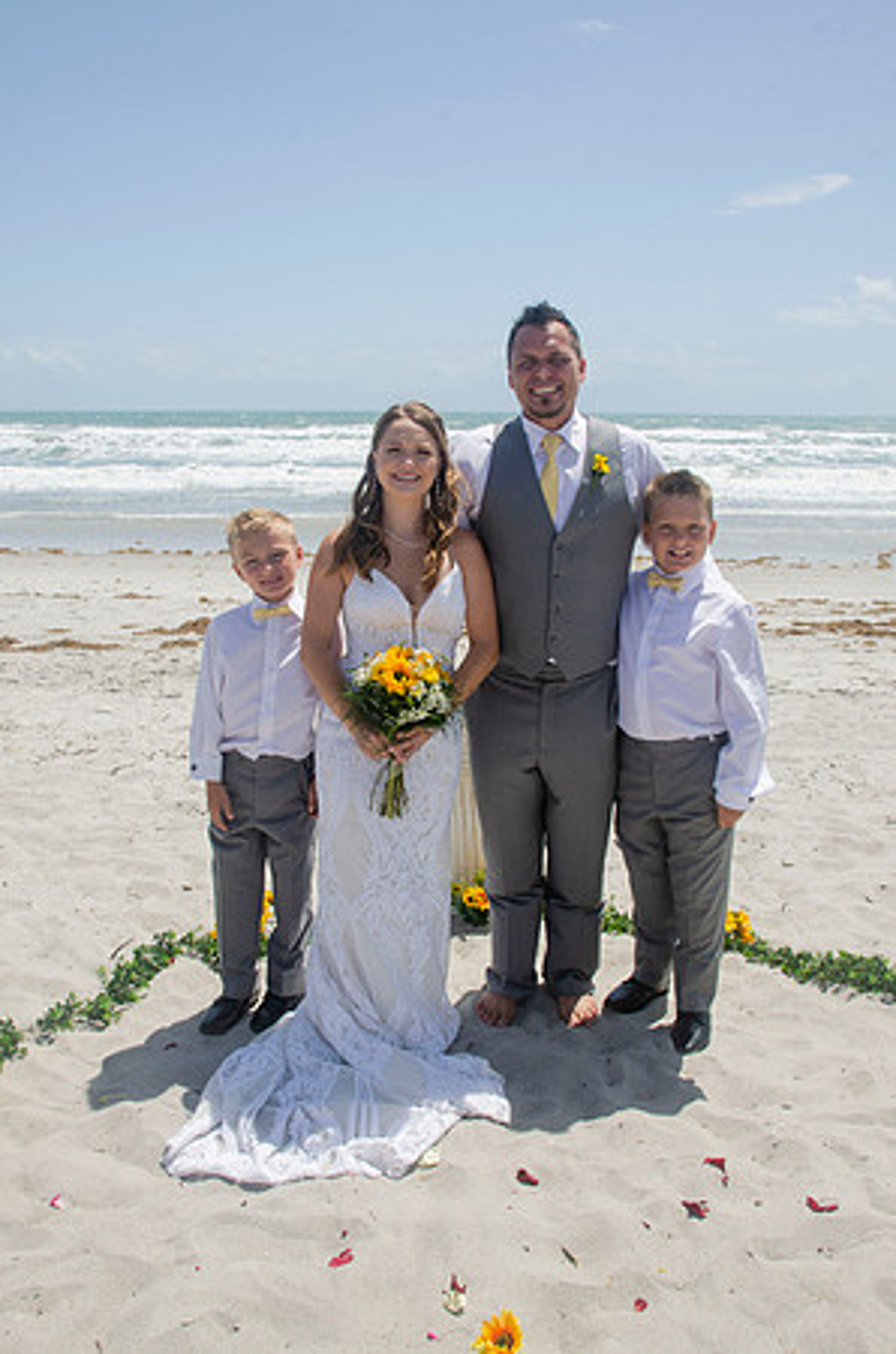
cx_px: 448
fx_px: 1125
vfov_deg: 62.0
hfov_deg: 43.4
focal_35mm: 30
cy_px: 677
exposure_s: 1/250
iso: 100
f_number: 11
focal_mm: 20
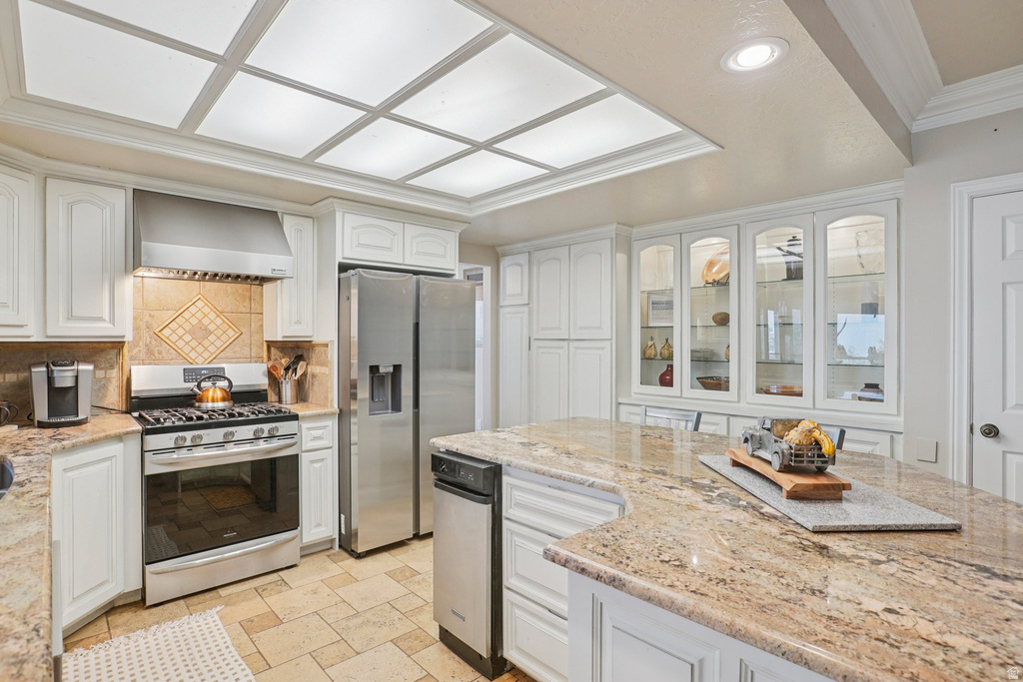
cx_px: 512
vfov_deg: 67.4
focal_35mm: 18
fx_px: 512
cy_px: 341
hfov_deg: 90.0
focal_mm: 18
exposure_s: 1/25
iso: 400
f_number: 8
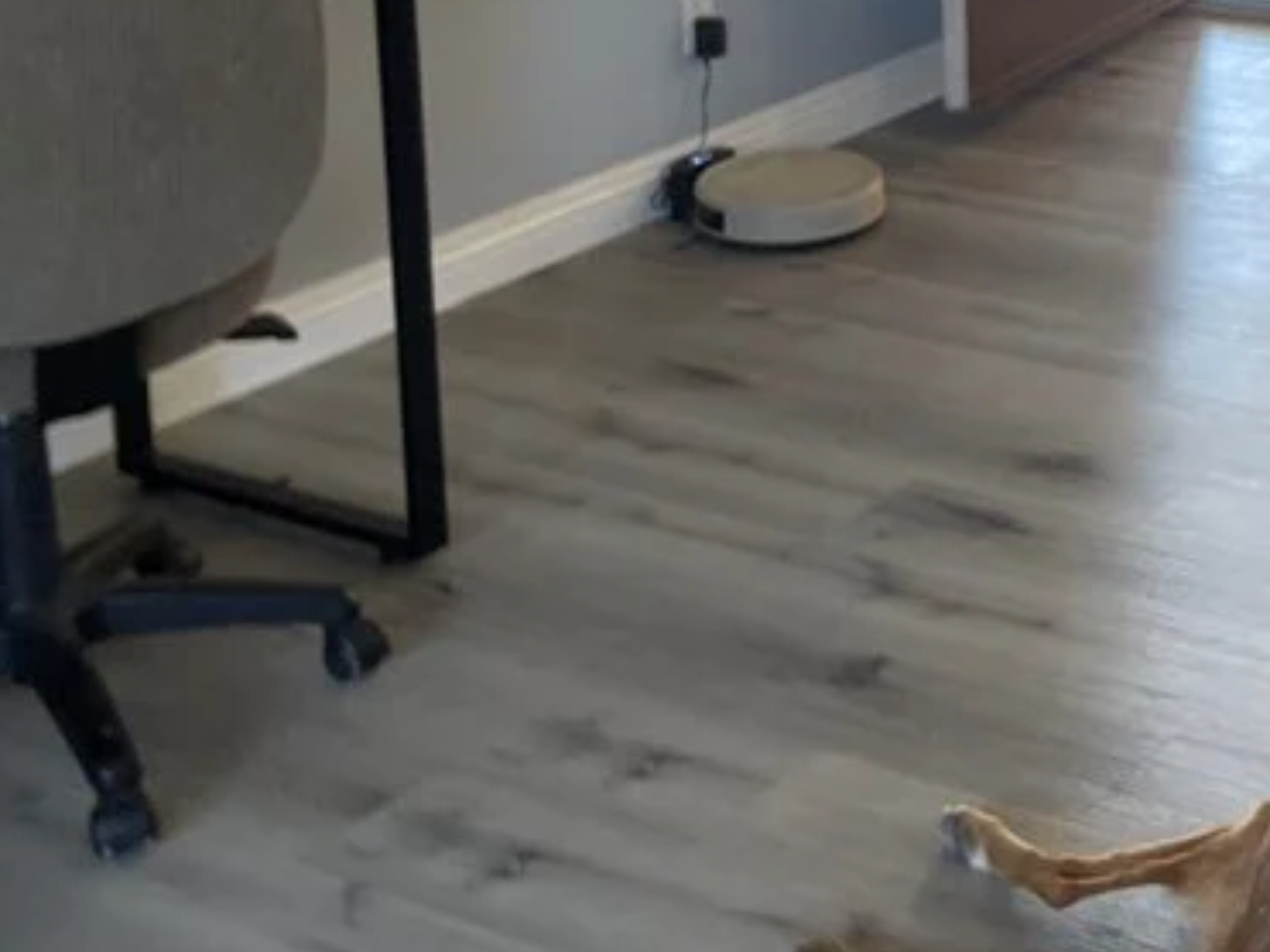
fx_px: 2531
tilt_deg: -11.1
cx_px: 1530
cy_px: -161
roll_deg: -0.8
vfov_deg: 20.1
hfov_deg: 25.3
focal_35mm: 69
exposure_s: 1/120
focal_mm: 5.1
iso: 125
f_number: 1.6
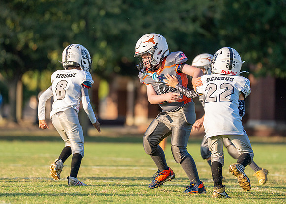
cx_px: 142
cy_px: 89
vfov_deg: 5.4
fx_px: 2159
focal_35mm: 266
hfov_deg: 7.6
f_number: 2.8
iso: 320
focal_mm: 200
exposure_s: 1/3200
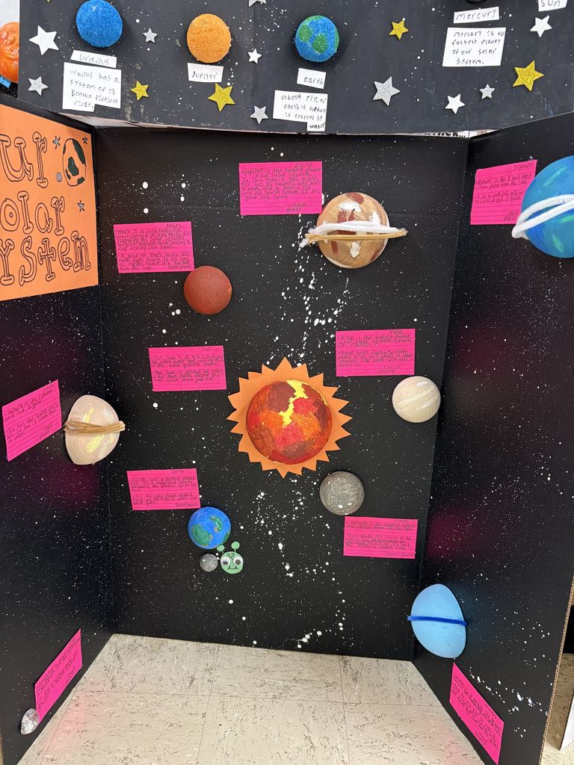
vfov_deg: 67.3
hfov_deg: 53.1
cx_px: 287
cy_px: 382
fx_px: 575
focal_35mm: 26
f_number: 1.6
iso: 200
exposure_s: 1/60
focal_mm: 5.96
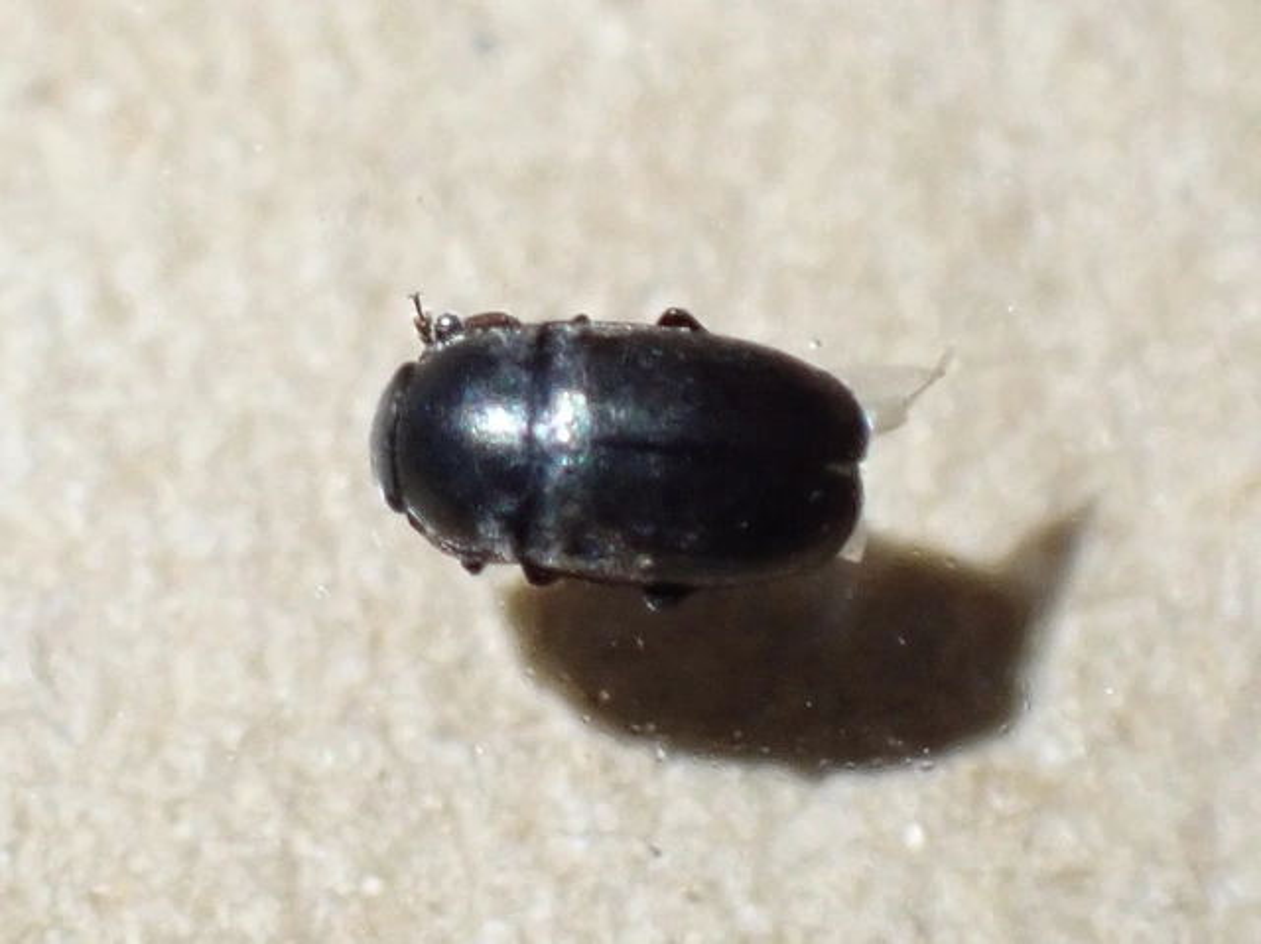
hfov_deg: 19.7
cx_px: 630
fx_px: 3640
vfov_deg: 14.8
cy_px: 472
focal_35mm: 100
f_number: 4.9
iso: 500
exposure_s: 1/50
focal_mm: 18
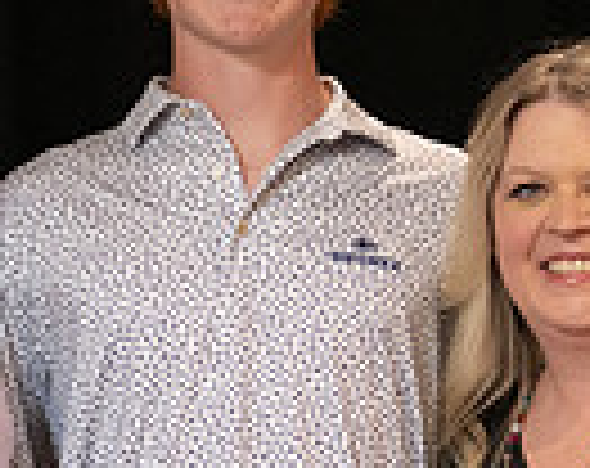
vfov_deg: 6.3
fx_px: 4231
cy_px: 580
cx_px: 155
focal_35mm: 243
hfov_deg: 8.0
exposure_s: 1/320
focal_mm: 50
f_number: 1.2
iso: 1600
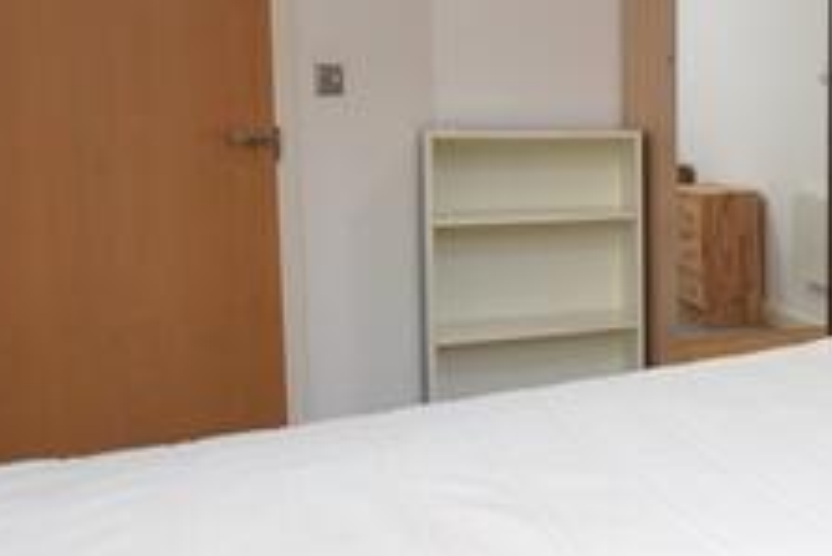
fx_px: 994
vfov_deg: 30.9
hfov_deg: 33.2
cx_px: 1086
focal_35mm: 43
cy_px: 166
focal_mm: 10
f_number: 5.6
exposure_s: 1/125
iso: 800
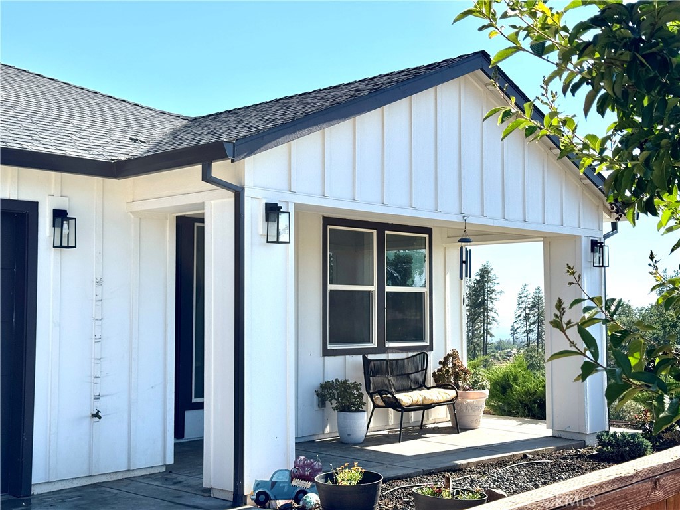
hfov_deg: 39.7
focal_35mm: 48
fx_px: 943
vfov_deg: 30.3
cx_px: 340
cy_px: 255
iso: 64
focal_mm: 6.76
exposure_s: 1/3425
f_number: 1.78
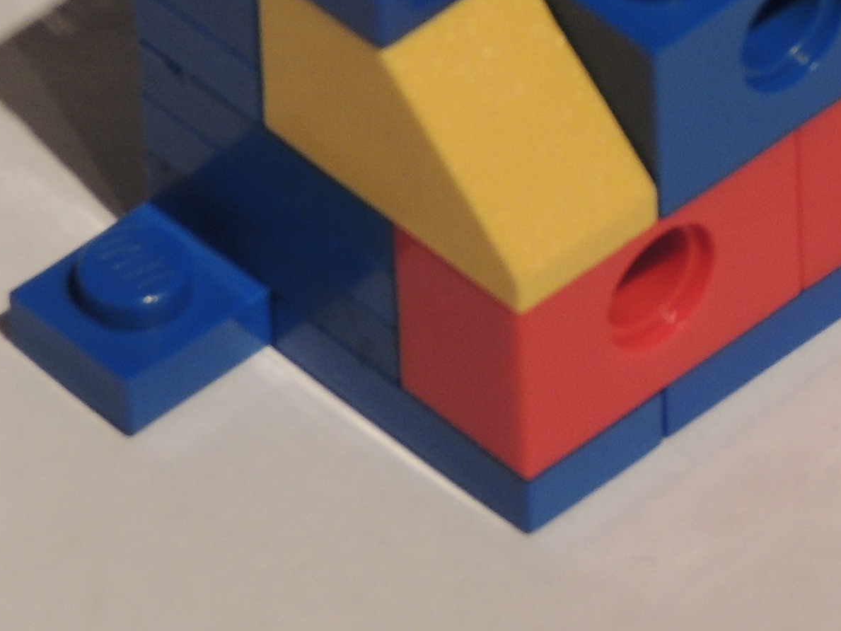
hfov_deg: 3.8
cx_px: 782
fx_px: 12708
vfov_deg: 2.8
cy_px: 72
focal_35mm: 523
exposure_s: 1/5
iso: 100
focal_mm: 24
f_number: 4.3
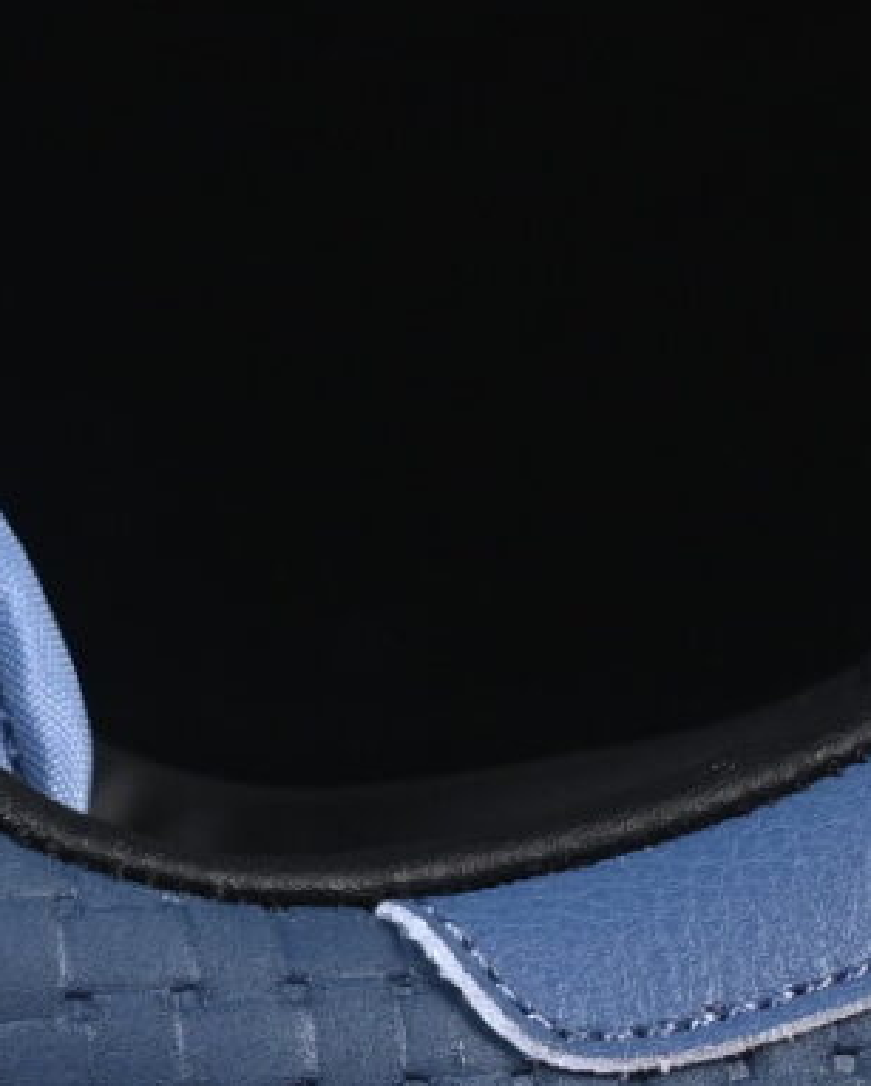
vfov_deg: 4.1
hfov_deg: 3.3
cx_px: -865
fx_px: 15127
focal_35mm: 470
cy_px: 710
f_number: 6.3
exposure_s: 1/60
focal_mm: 50
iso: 160
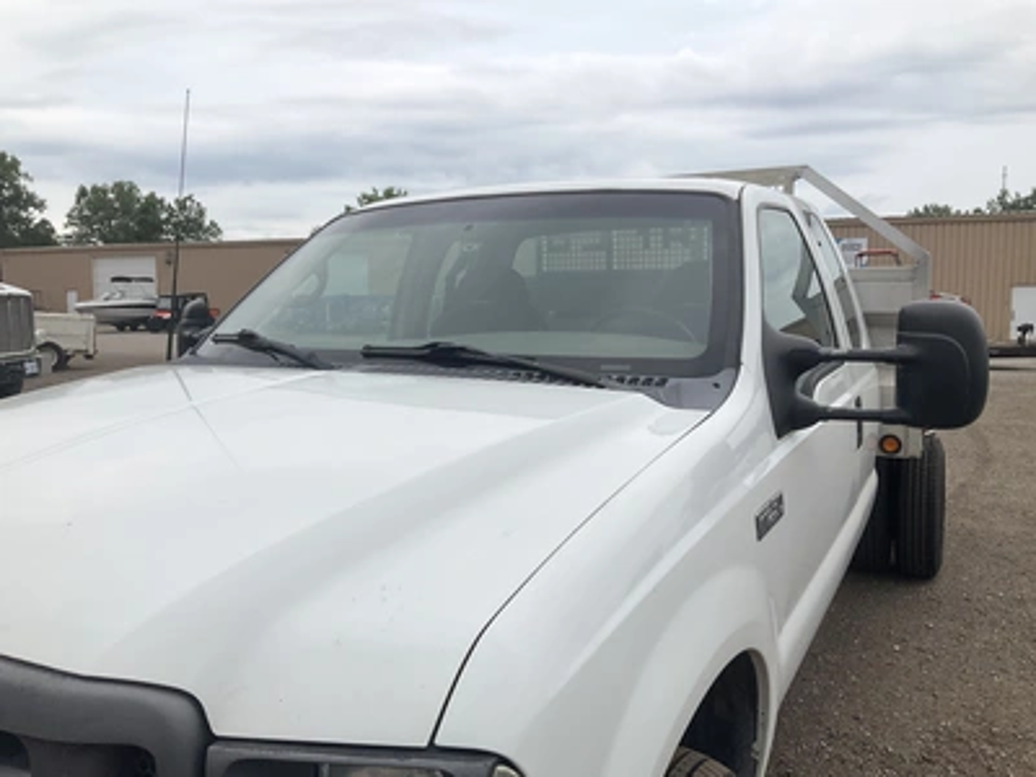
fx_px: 868
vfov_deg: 48.2
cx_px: 518
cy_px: 388
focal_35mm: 29
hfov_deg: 61.7
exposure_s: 1/1848
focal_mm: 3
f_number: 1.8
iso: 25
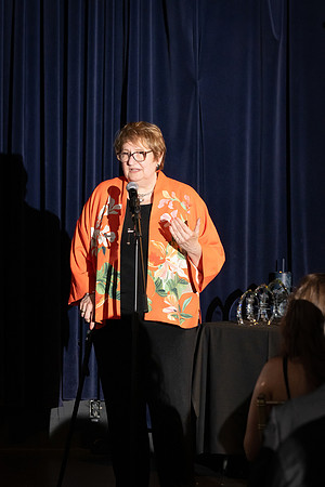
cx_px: 162
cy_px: 244
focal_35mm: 178
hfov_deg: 7.7
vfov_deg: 11.5
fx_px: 2410
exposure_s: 1/200
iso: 2500
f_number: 5
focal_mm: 119
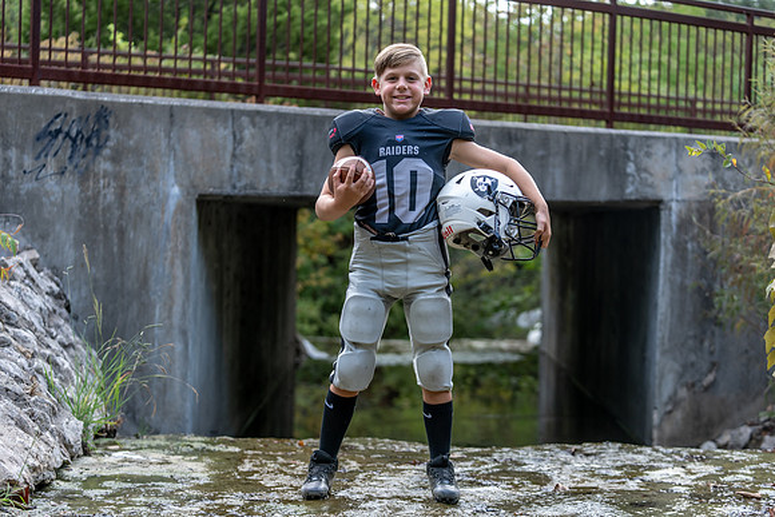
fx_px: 1507
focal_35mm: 70
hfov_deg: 28.8
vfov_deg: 19.5
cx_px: 388
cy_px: 258
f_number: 2.8
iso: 250
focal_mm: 70
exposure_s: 1/320
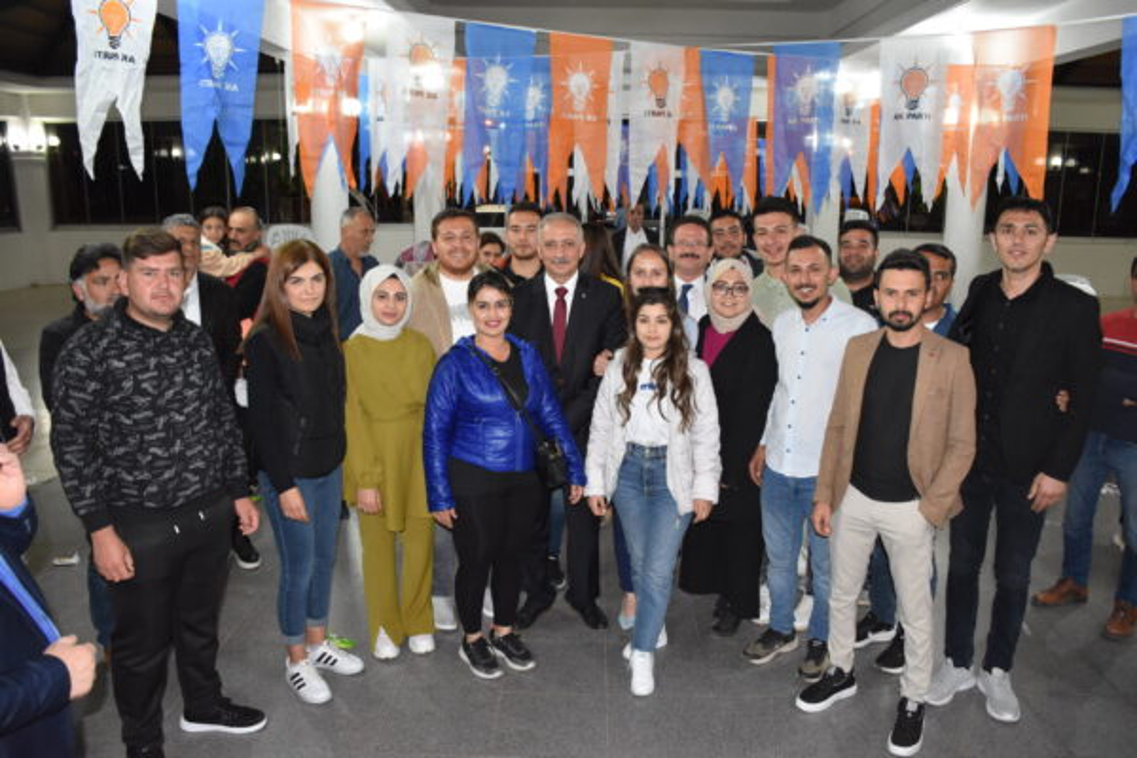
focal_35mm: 27
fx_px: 853
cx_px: 568
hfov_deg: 67.4
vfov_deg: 47.9
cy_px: 379
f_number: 3.5
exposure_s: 1/60
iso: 1800
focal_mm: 18
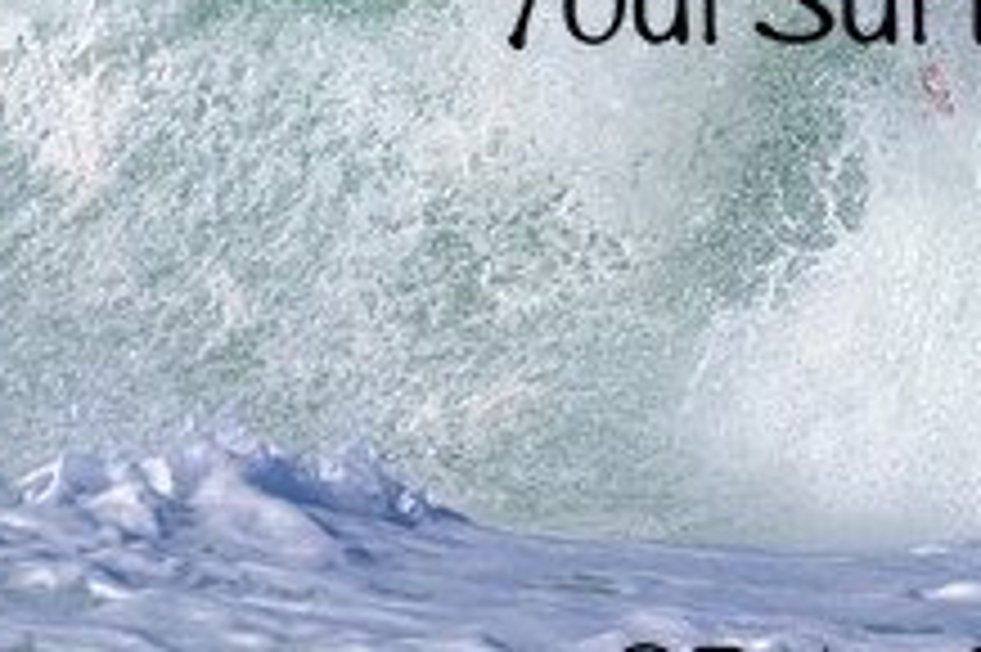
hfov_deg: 0.8
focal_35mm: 2660
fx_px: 72428
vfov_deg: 0.5
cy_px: -61
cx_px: 954
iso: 560
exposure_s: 1/2500
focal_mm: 1000
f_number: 11
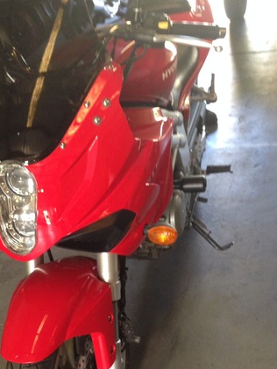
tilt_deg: -32.2
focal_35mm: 47
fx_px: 501
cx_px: 89
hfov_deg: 30.6
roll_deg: +13.7
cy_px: 253
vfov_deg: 39.8
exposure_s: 1/20
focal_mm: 4.12
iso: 160
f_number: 2.4
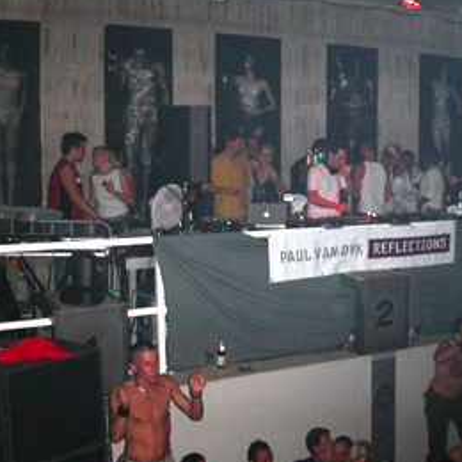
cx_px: 353
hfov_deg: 32.1
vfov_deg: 32.8
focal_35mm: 52
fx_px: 785
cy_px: 245
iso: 200
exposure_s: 1/30
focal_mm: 7.8
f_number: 2.8
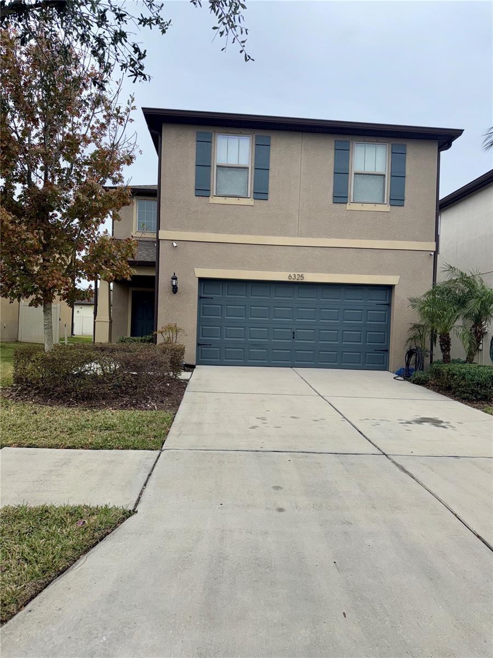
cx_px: 246
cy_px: 329
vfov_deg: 71.6
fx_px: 456
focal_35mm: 24
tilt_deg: +0.4
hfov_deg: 56.8
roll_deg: -1.3
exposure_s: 1/2710
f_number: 1.78
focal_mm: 6.76
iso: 64
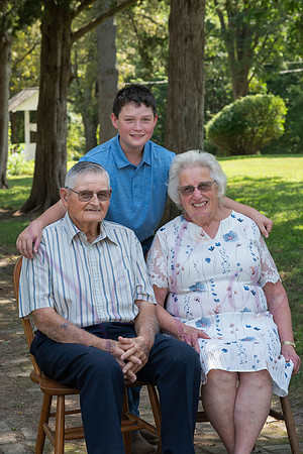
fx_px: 1149
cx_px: 152
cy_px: 227
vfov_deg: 22.4
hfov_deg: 15.0
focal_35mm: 91
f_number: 8
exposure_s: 1/160
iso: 400
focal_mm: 91
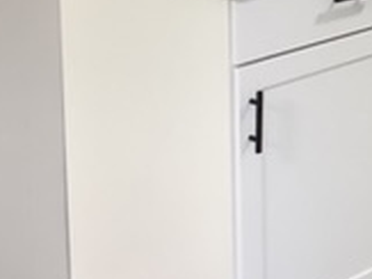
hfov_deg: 14.8
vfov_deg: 11.5
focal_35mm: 122
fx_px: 1310
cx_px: 587
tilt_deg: -9.0
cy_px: -165
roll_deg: -1.7
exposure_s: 1/50
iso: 200
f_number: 2.4
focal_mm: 3.3
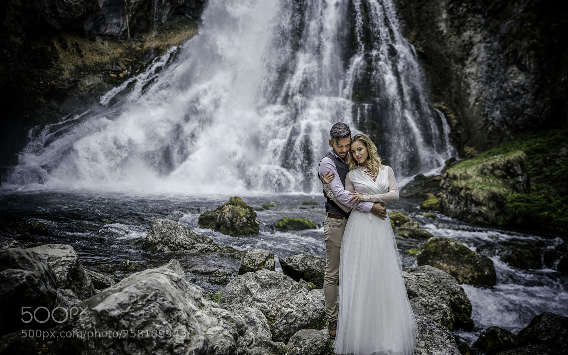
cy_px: 171
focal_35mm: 37
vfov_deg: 34.4
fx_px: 573
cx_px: 285
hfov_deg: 52.7
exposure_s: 1/400
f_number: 2.8
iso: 100
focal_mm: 36
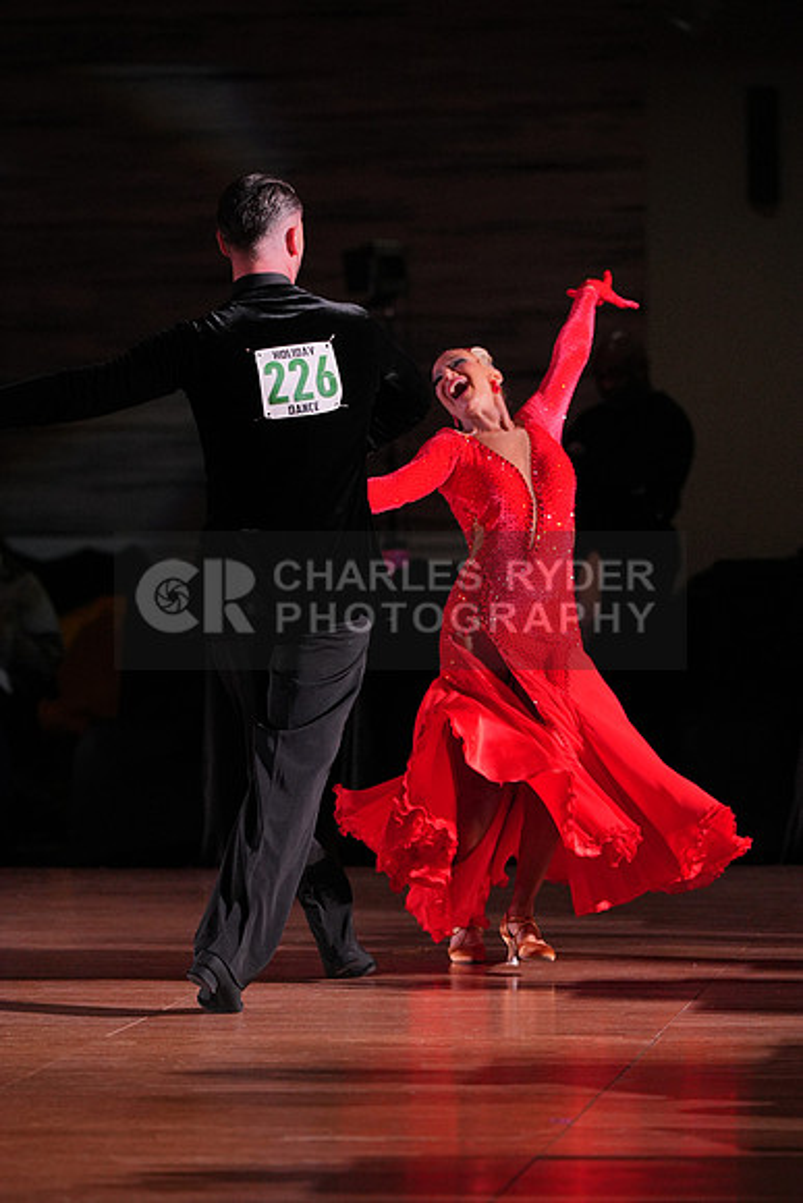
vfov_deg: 11.7
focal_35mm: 176
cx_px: 402
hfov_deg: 7.8
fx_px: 5885
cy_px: 602
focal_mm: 176
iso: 2000
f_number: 4
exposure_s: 1/500
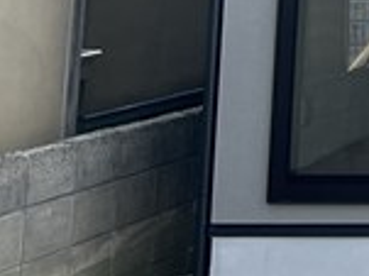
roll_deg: -0.5
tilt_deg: +9.8
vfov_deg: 7.7
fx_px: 1875
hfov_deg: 10.0
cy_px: -423
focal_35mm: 176
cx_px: 858
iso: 50
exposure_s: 1/1171
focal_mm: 5.7
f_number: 1.5
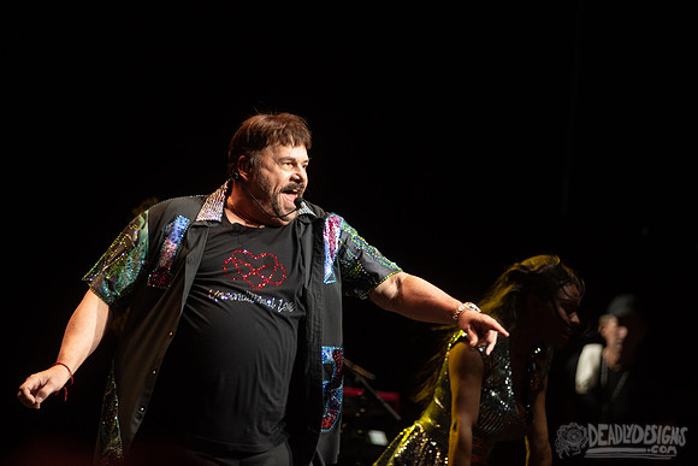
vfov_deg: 6.9
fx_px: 3838
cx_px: 343
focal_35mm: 198
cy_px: 195
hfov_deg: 10.4
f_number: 3.2
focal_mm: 170
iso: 1250
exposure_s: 1/640
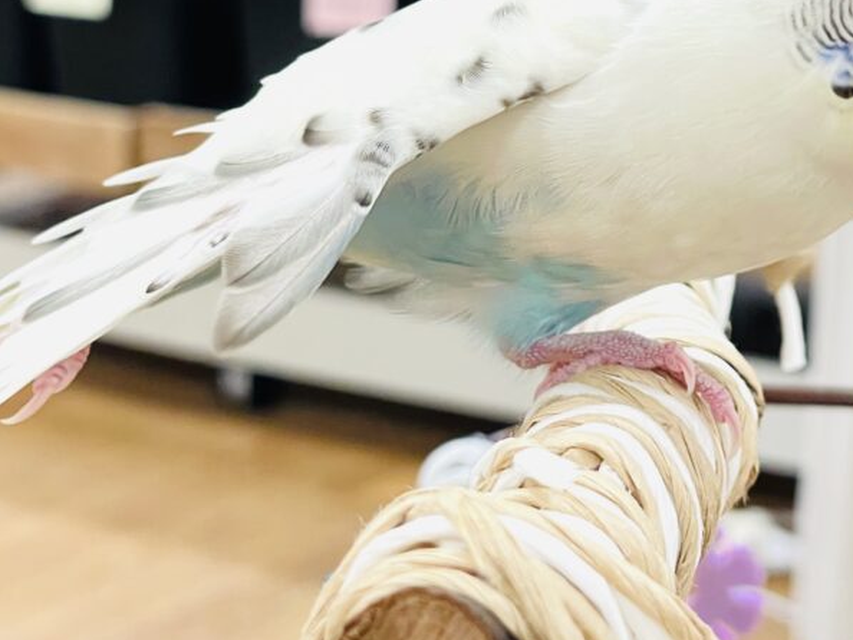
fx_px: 2588
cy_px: 109
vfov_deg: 14.0
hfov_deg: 18.7
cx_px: 516
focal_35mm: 105
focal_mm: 6
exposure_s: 1/99
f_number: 2
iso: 160
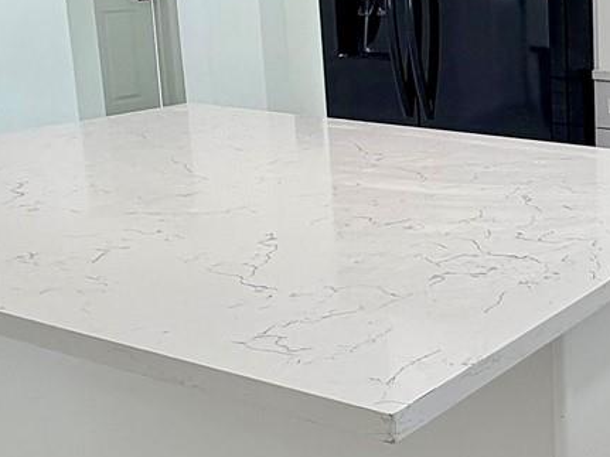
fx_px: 916
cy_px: 82
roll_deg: +0.0
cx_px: 787
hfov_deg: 29.7
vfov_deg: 27.4
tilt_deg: -8.7
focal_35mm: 52
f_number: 2.2
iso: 125
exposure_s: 1/120
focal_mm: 2.22
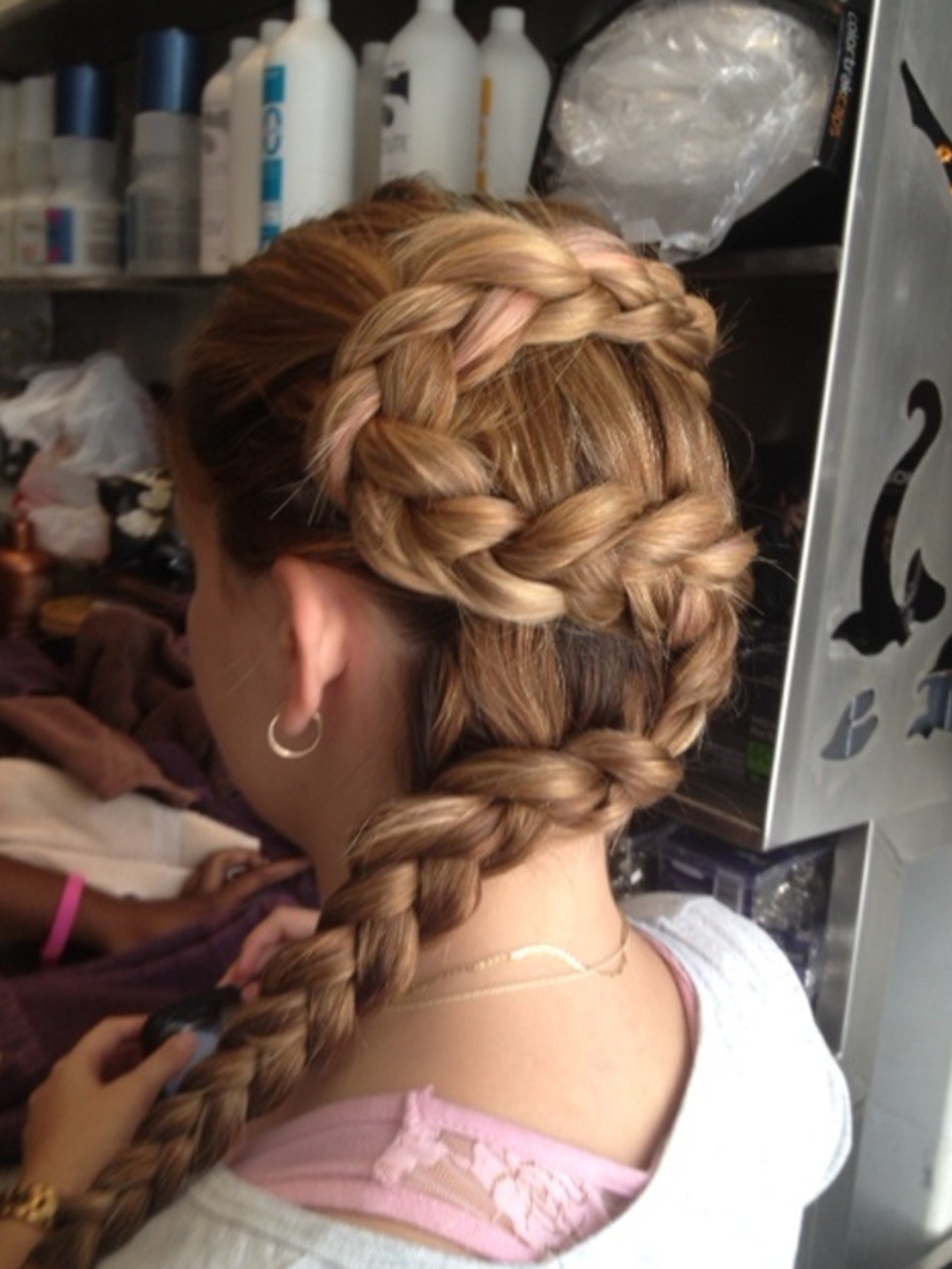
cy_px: 621
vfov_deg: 51.3
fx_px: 1320
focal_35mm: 36
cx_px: 465
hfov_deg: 39.7
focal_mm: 4.28
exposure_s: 1/40
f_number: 2.4
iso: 64
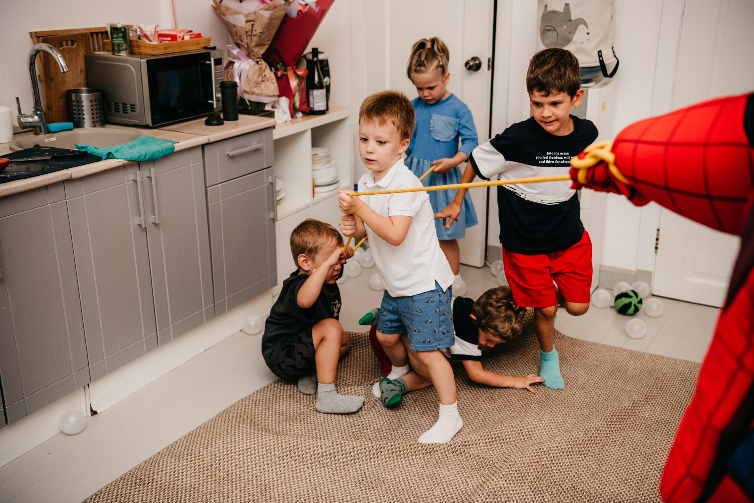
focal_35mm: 42
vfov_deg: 31.9
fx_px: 880
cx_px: 377
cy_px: 252
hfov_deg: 46.4
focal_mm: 42
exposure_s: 1/160
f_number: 3.5
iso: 160
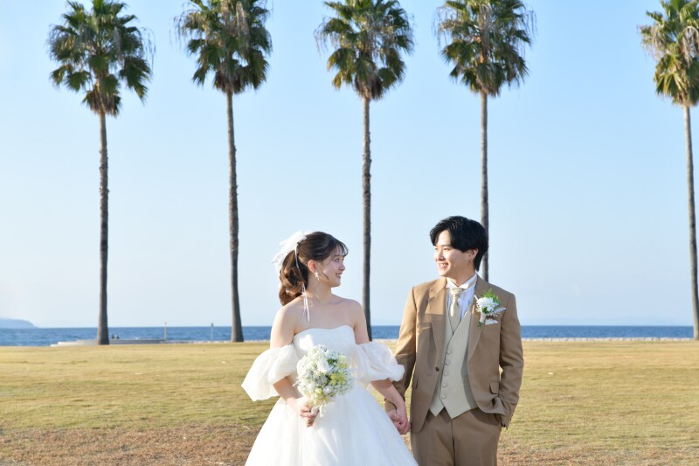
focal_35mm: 66
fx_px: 1281
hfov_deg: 30.5
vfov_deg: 20.6
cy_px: 233
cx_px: 350
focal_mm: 66
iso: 100
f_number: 6.3
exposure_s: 1/160
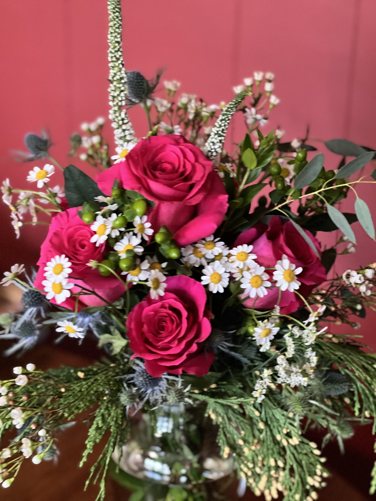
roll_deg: -2.1
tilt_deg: -23.6
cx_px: 188
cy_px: 250
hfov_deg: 19.1
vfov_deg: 25.3
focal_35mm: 77
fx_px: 1115
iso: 800
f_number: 2.8
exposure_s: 1/15
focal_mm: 9
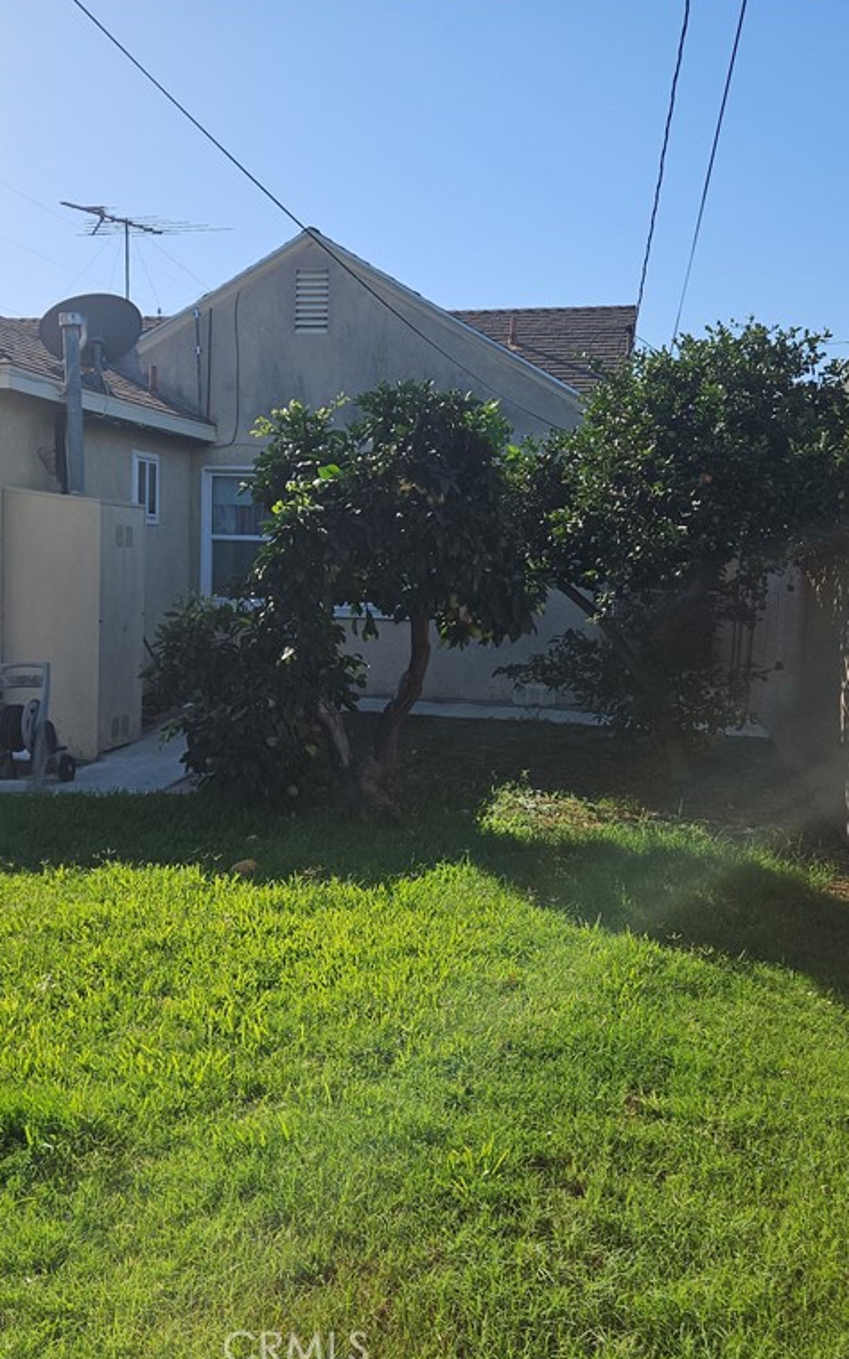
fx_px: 1222
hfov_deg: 38.2
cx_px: 343
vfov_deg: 58.1
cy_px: 684
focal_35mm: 33
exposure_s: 1/1925
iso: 25
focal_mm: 5.4
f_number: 1.8
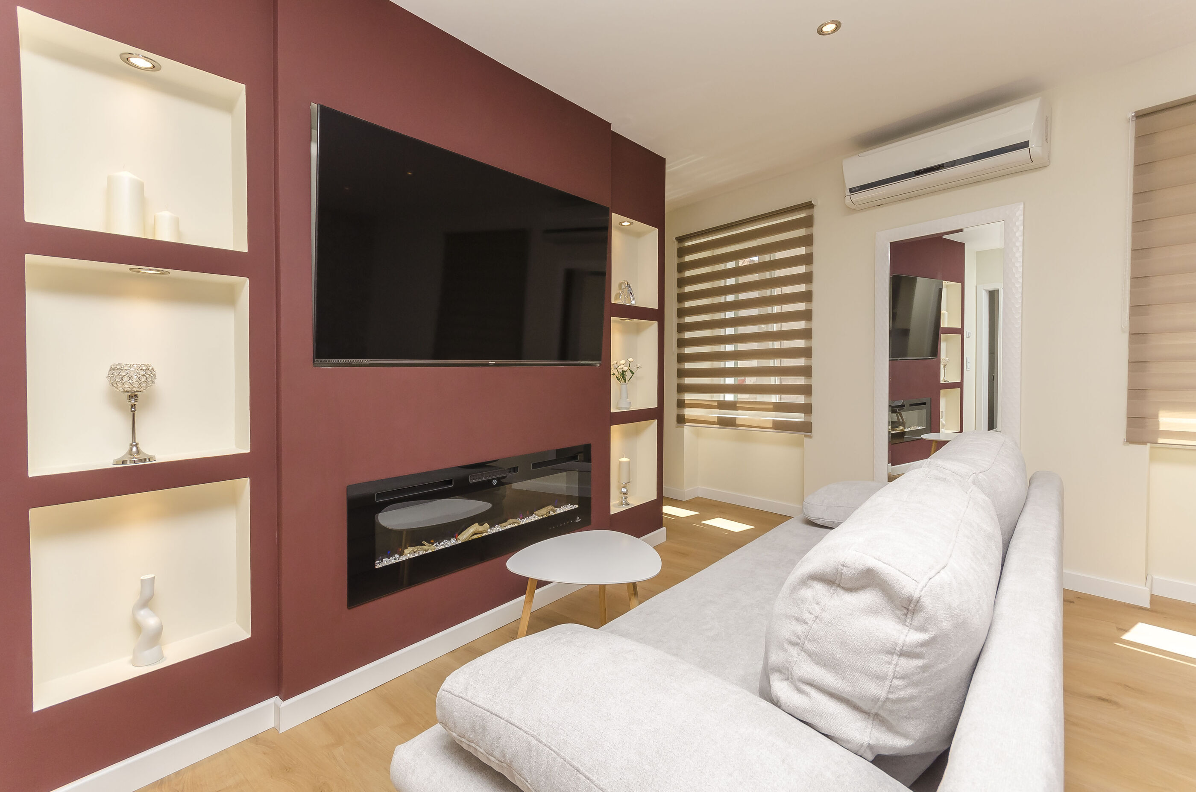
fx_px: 497
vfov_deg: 77.1
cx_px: 598
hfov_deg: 100.5
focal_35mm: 15
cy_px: 396
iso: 160
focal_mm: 10
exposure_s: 1/200
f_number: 8
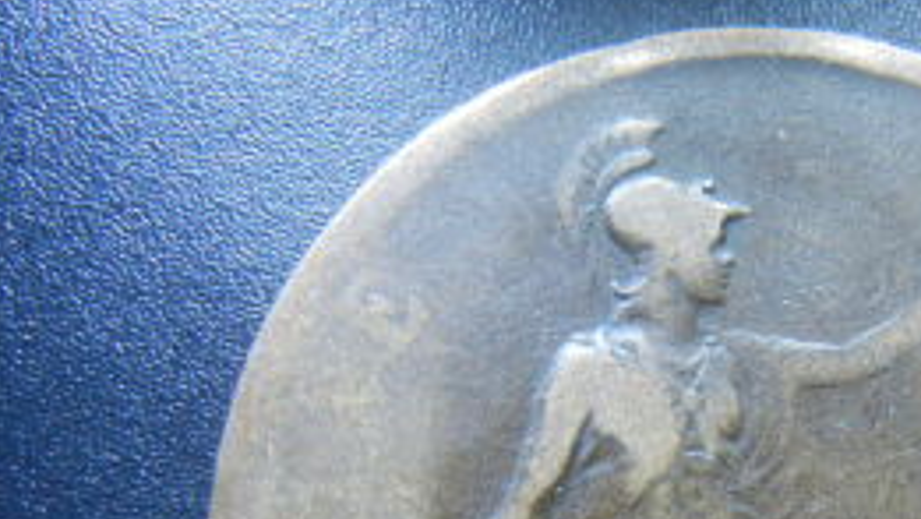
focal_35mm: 55
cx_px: 769
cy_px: 558
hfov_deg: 36.2
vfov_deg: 20.9
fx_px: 1344
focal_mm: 5.4
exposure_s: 1/42.3
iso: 160
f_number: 3.5
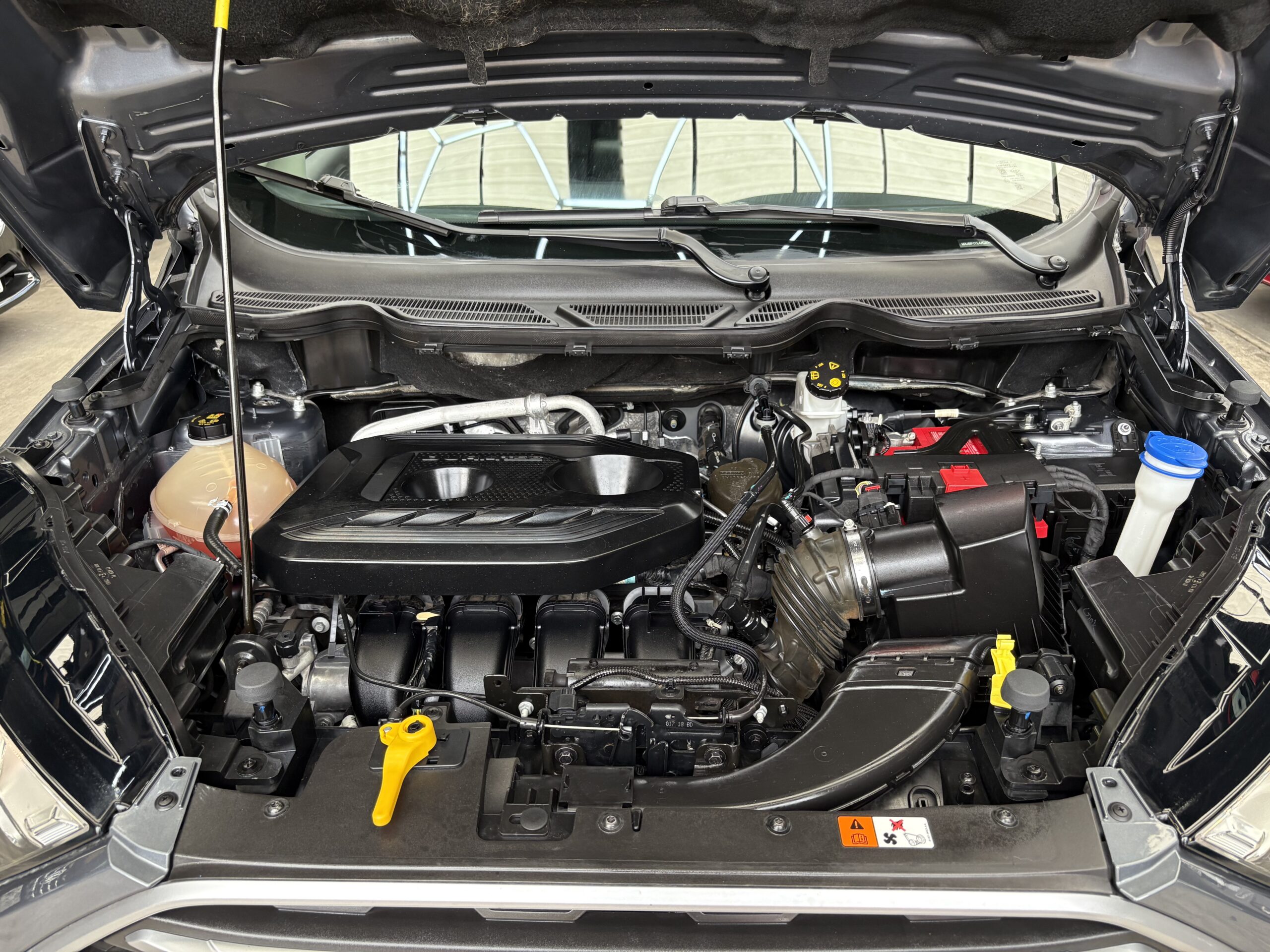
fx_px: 954
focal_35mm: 26
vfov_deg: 53.1
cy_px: 476
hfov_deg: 67.3
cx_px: 635
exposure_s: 1/121
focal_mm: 5.96
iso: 125
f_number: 1.6
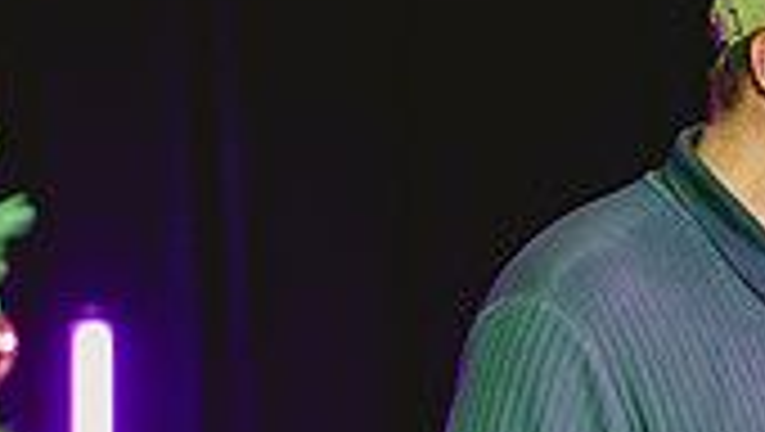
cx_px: 644
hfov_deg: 4.5
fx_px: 9786
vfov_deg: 2.5
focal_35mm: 482
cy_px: 367
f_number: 2.8
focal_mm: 135
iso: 1250
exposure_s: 1/160
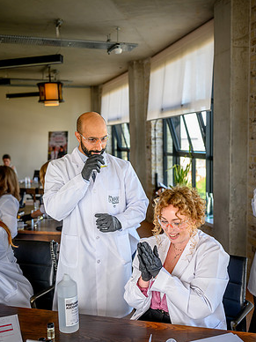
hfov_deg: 36.8
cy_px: 182
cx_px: 129
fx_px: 385
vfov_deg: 47.8
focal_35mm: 39
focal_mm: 35
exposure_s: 1/500
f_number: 2.5
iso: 1100
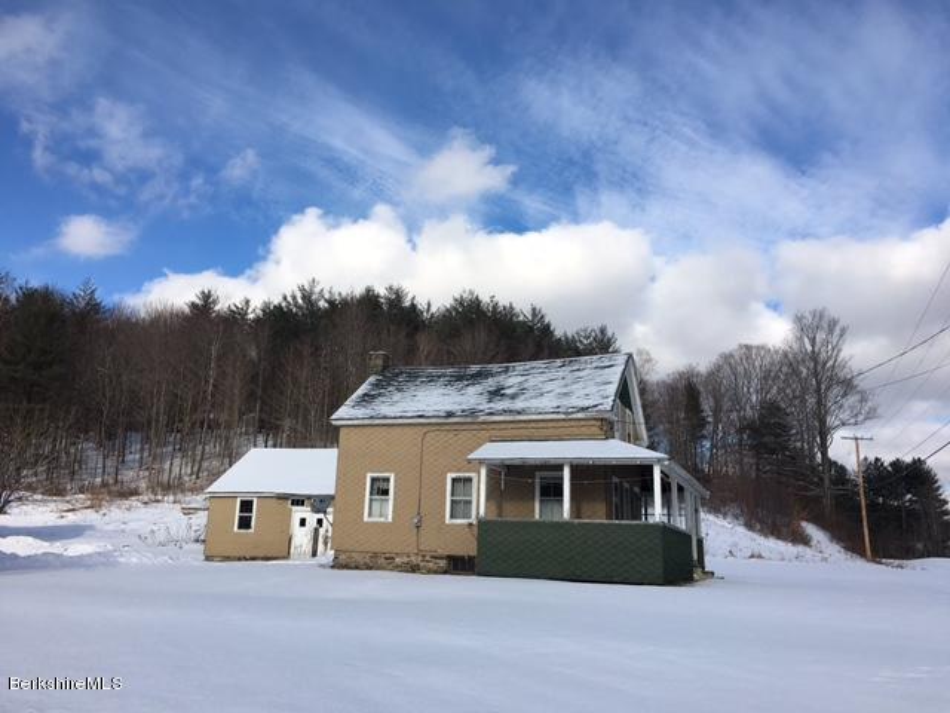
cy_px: 356
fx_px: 796
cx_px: 475
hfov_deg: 61.7
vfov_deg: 48.2
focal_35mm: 29
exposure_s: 1/2079
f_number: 2.2
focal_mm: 4.15
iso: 25
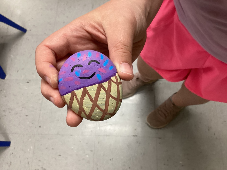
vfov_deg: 45.4
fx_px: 203
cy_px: 85
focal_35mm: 31
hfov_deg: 58.4
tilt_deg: -69.2
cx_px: 114
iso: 250
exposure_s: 1/60
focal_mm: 3.3
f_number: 2.4
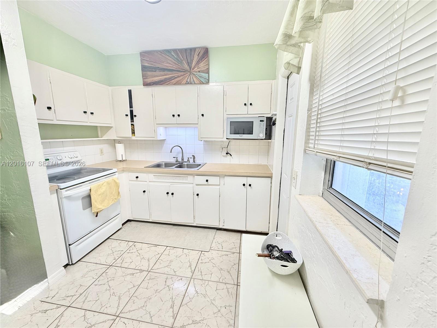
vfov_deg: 85.7
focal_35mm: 14
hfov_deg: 102.1
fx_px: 177
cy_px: 164
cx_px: 218
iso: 125
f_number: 2.2
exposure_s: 1/120
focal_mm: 2.22
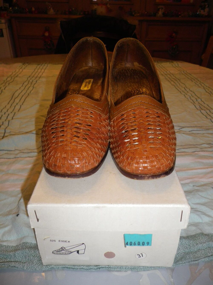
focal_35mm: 28
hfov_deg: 49.8
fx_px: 230
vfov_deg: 63.4
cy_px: 142
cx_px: 106
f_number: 2.6
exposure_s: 1/60
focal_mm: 4.9
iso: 200
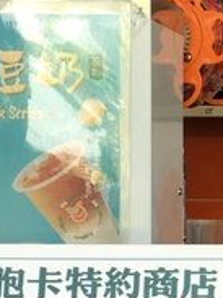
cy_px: 167
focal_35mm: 131
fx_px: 1127
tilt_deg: +1.5
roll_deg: -0.5
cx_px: 334
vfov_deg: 15.1
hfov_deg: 10.9
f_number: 2.2
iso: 32
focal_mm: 4.15
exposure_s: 1/100
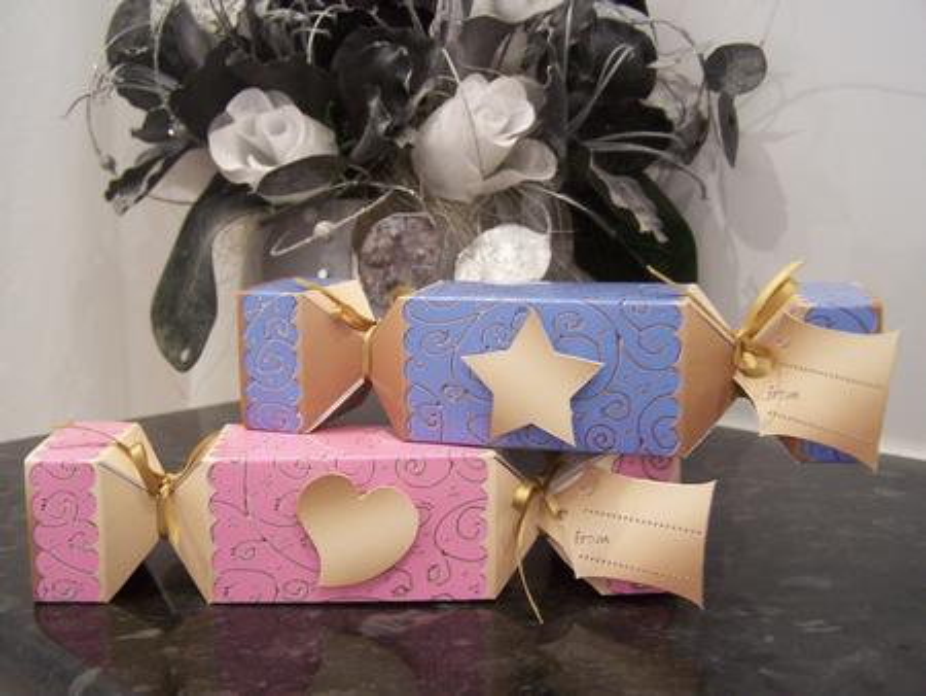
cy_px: 348
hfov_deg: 49.0
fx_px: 1017
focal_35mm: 38
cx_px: 463
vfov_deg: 37.8
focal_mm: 6.3
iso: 140
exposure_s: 1/8
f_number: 2.8
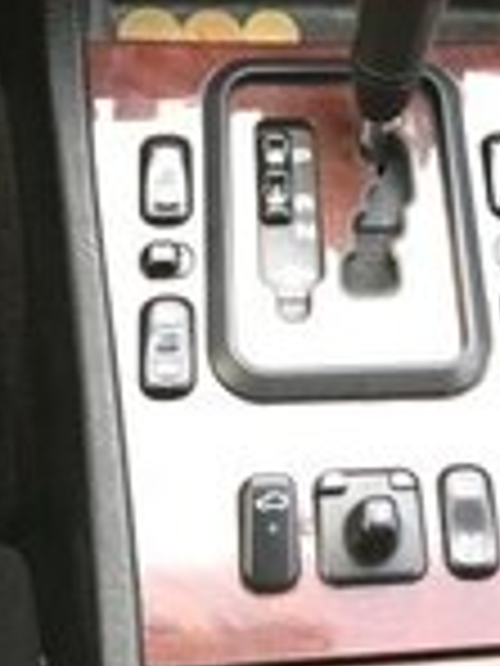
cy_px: -346
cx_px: 514
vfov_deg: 18.0
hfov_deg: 15.0
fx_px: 1868
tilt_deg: -40.7
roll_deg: -12.2
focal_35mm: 97
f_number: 2.2
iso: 80
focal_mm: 4.15
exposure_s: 1/33
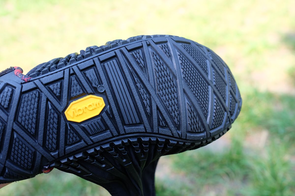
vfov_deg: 37.9
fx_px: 287
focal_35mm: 35
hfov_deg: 54.4
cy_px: 98
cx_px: 148
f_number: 5
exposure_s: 1/125
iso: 400
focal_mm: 23
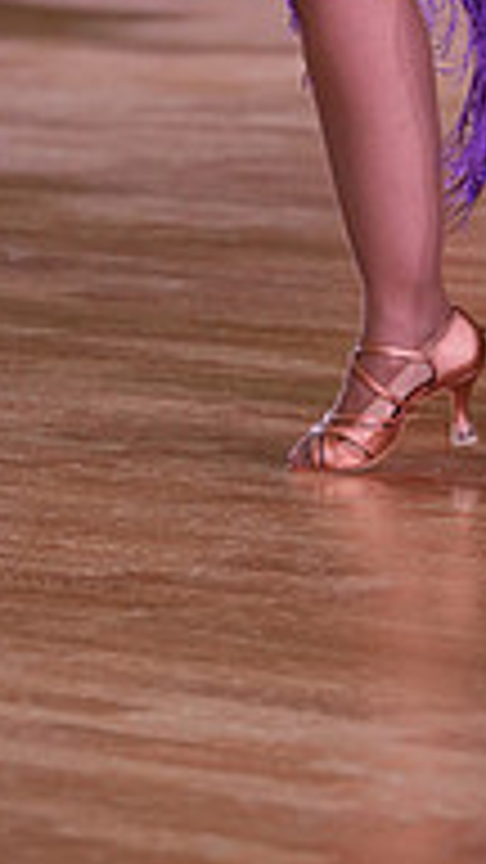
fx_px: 8179
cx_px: 736
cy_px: -418
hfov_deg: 3.4
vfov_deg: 6.0
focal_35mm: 357
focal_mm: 113
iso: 2000
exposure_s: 1/500
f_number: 4
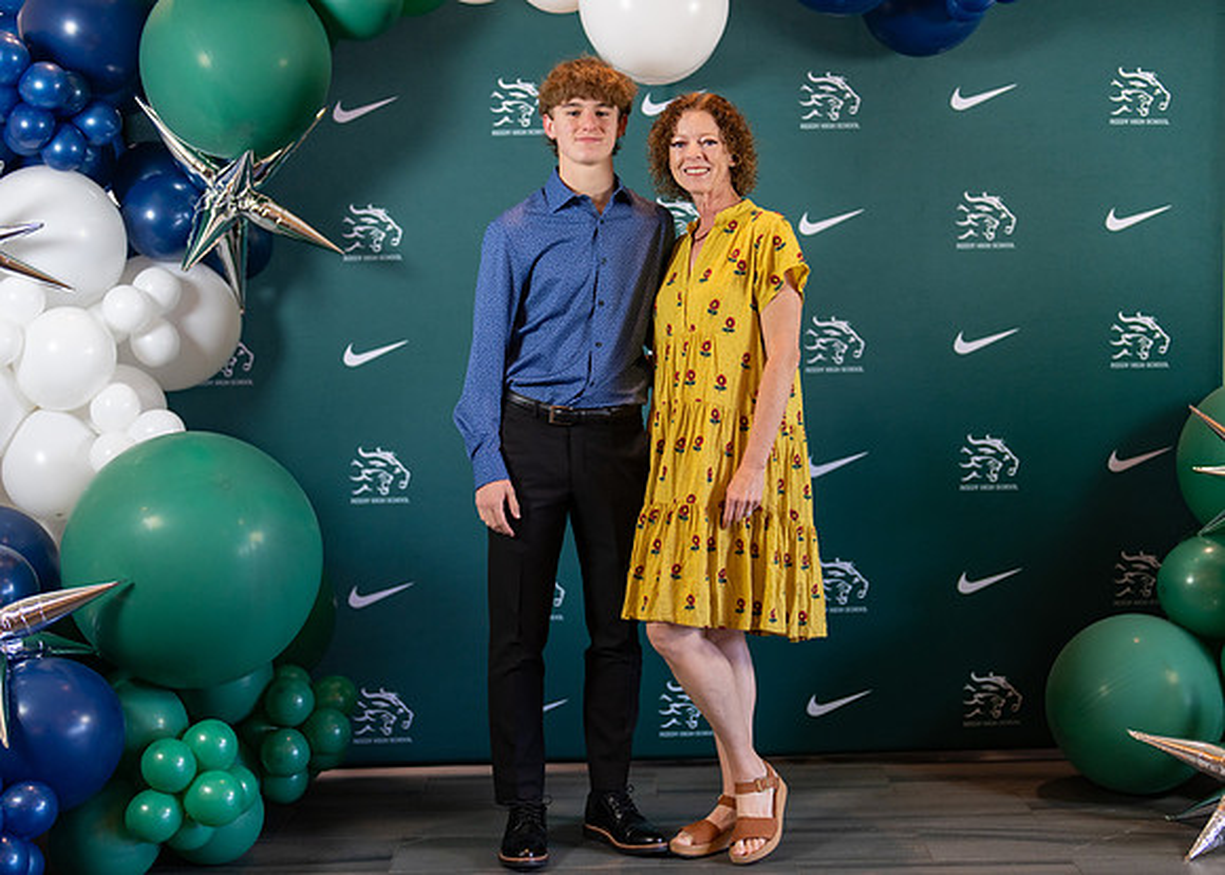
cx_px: 653
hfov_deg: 34.6
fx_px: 1964
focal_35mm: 56
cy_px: 446
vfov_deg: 25.1
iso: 500
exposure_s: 1/400
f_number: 1.2
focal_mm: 50
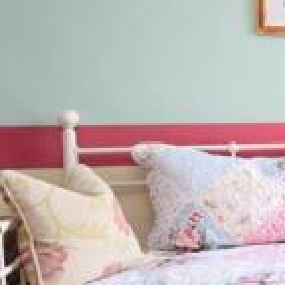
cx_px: 564
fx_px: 633
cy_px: 128
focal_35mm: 68
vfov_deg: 25.4
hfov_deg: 17.9
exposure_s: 1/40
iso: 400
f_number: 8
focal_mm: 11.5
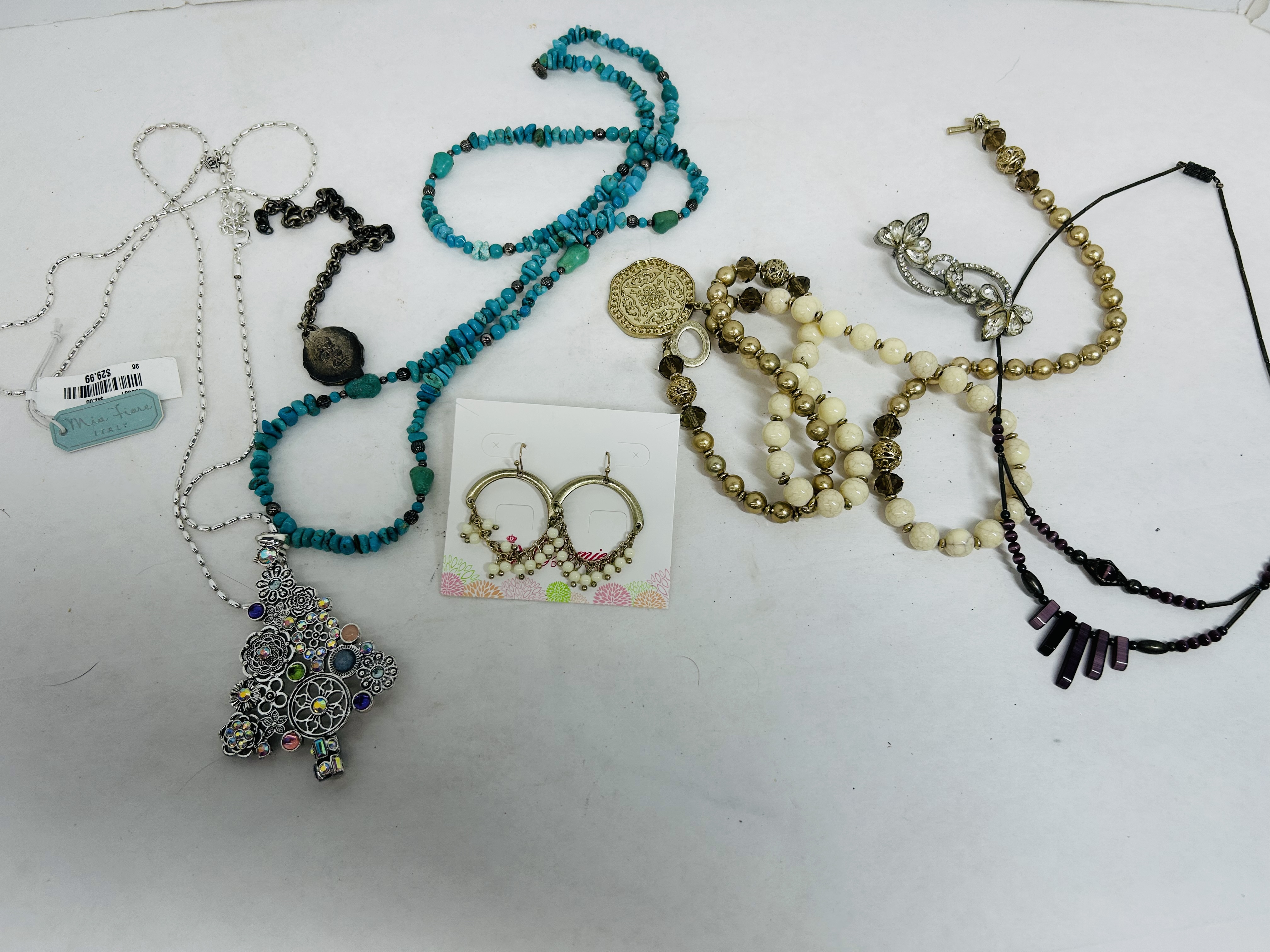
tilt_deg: -68.3
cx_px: 635
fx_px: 954
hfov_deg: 67.3
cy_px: 476
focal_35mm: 26
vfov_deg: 53.1
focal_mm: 5.7
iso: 50
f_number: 1.5
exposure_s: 1/544
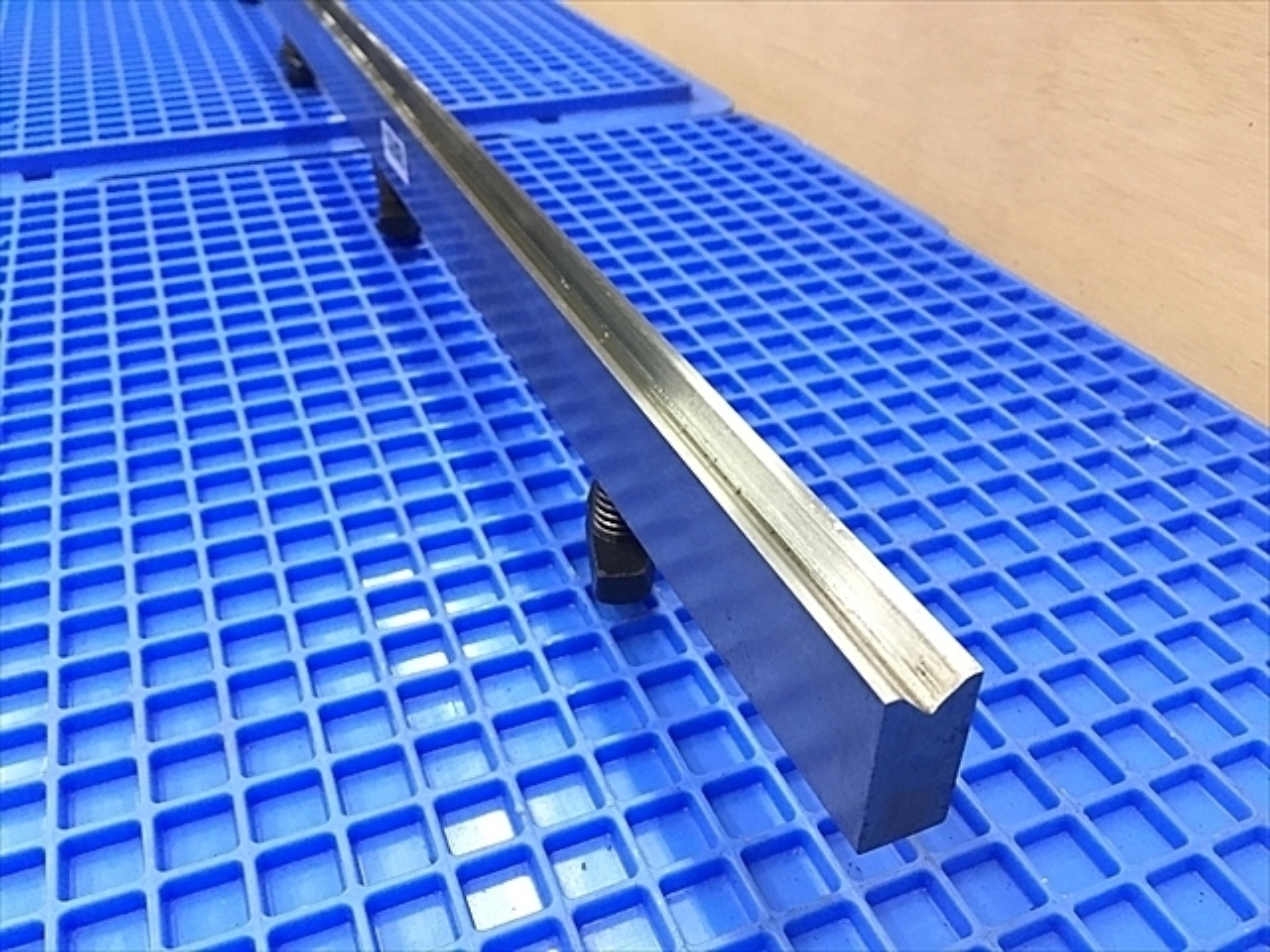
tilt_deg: -34.9
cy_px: 476
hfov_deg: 61.7
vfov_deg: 48.2
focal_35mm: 29
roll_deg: +0.1
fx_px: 1064
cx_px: 635
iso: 200
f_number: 2.2
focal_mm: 4.15
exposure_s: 1/30
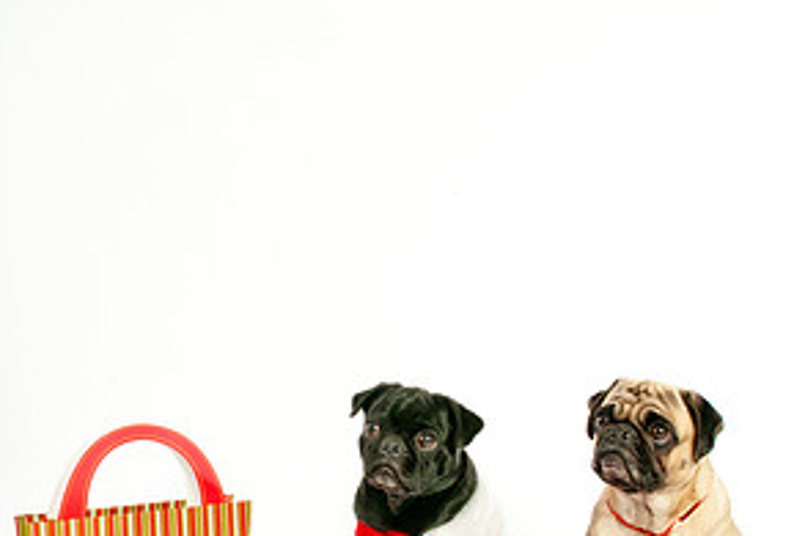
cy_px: 374
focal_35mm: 46
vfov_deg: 28.9
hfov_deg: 42.8
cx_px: 402
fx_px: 1028
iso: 200
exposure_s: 1/250
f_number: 14
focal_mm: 20
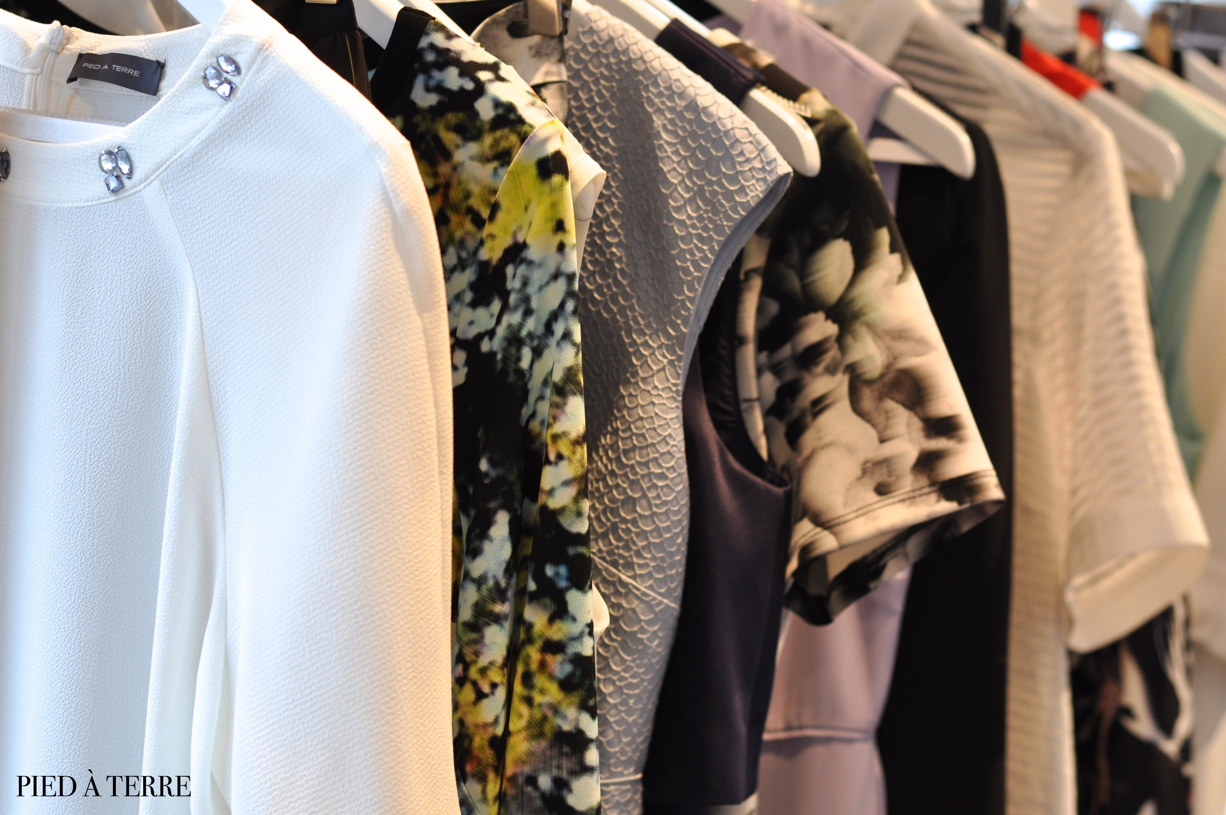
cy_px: 408
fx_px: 2551
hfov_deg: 27.0
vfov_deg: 18.1
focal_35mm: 75
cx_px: 613
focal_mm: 50
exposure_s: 1/60
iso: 450
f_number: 4
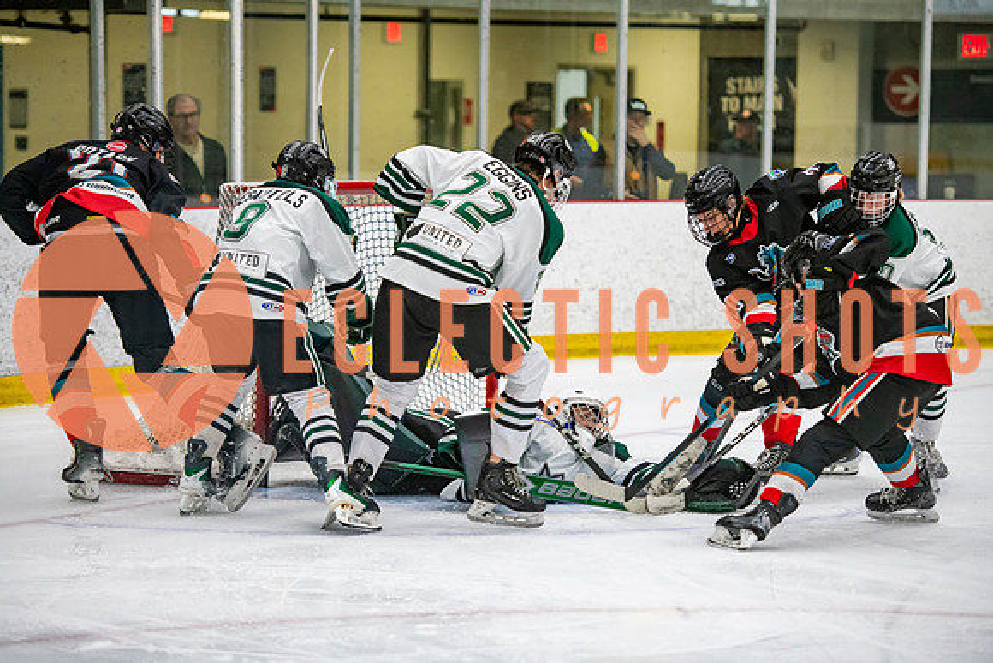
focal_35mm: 129
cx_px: 487
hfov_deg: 15.9
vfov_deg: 10.6
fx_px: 3564
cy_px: 331
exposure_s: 1/640
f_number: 3.2
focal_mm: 125
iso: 2000
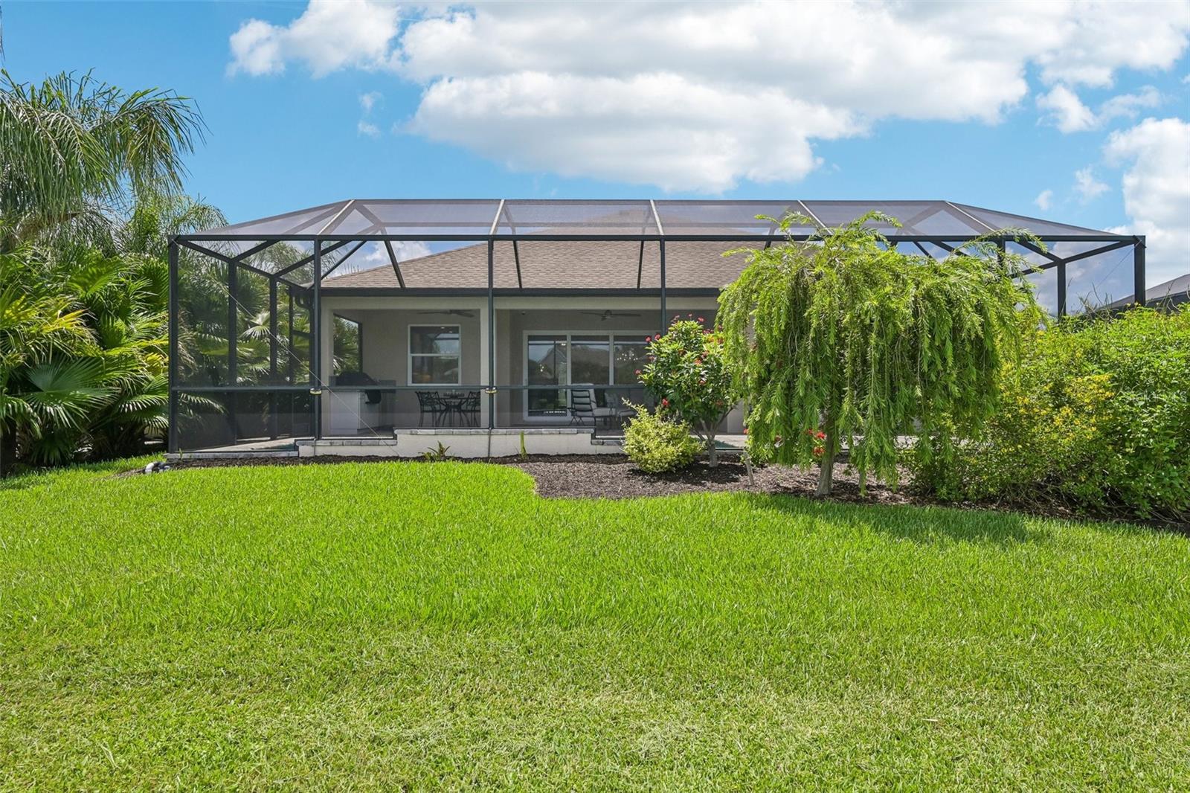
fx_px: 644
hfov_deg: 85.4
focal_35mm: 20
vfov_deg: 63.2
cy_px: 396
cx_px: 595
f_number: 8
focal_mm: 19.5
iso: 400
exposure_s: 1/800
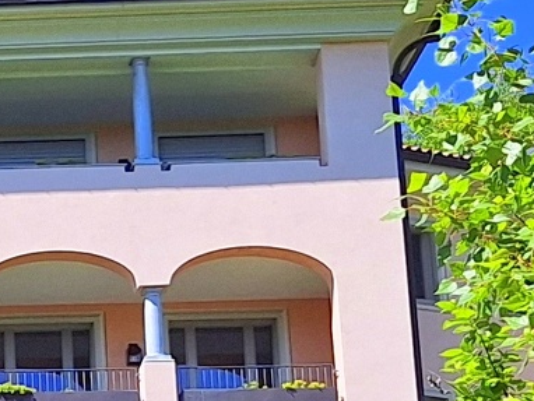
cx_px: -486
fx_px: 2377
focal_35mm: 154
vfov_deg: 9.5
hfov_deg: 11.7
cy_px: 495
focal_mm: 5.54
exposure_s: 1/2933
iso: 40
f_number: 1.8
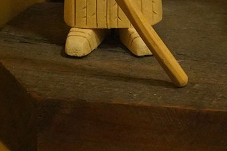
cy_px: -242
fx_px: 1418
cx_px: 252
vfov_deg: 5.8
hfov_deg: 9.1
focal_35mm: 225
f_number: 9
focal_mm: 38
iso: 6400
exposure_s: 1/100
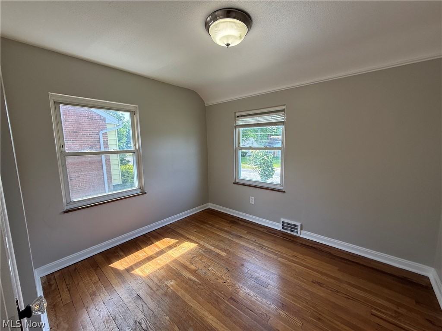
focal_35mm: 14
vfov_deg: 85.7
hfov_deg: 102.1
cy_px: 166
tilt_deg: -6.0
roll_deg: +0.6
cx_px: 221
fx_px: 179
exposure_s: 1/149
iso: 64
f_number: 2.2
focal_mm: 2.22
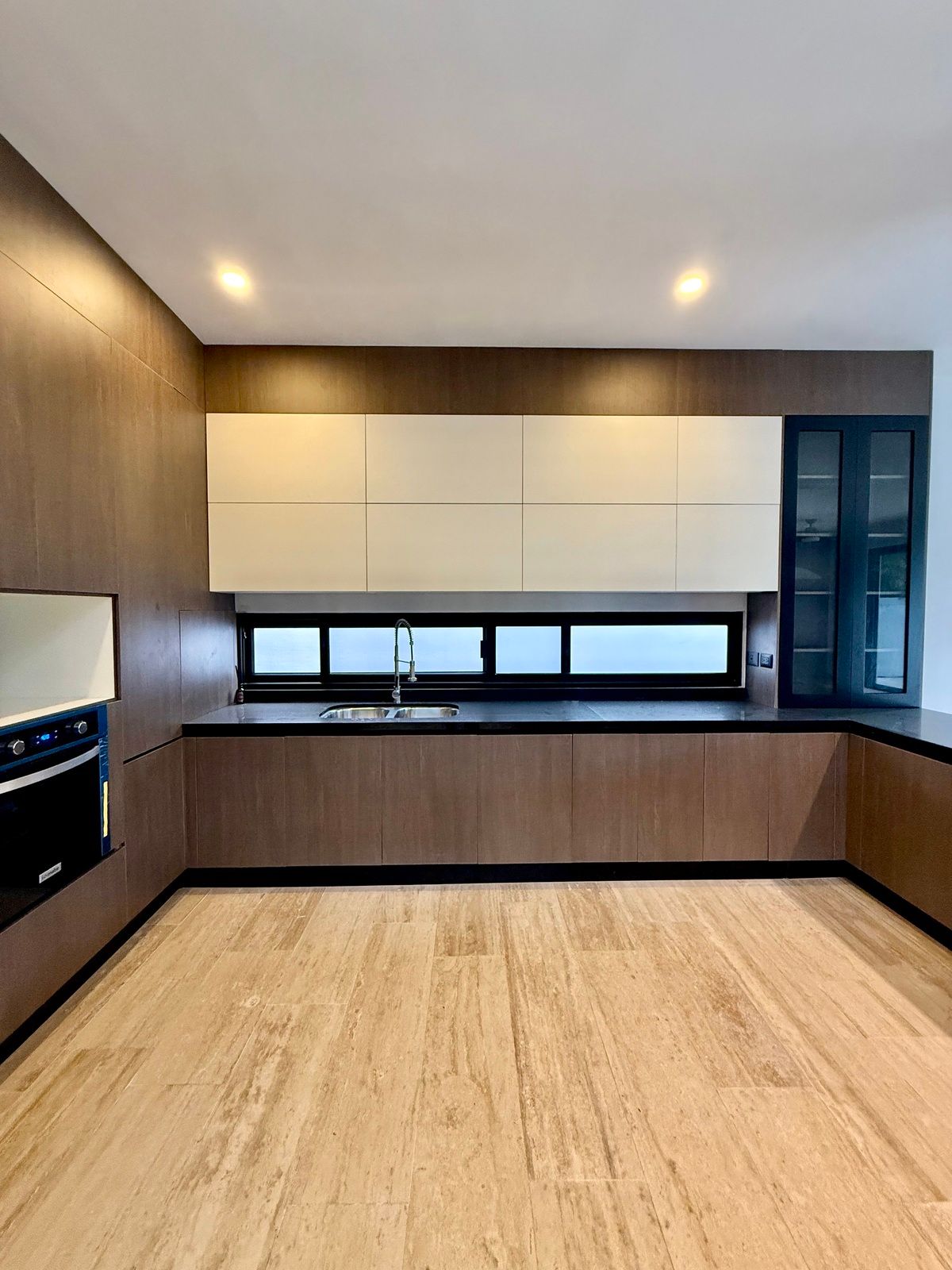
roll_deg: -0.2
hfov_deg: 85.7
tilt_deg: -2.7
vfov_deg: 102.1
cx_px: 476
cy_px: 635
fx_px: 513
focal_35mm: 14
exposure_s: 1/74
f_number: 2.2
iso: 320
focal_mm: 2.22
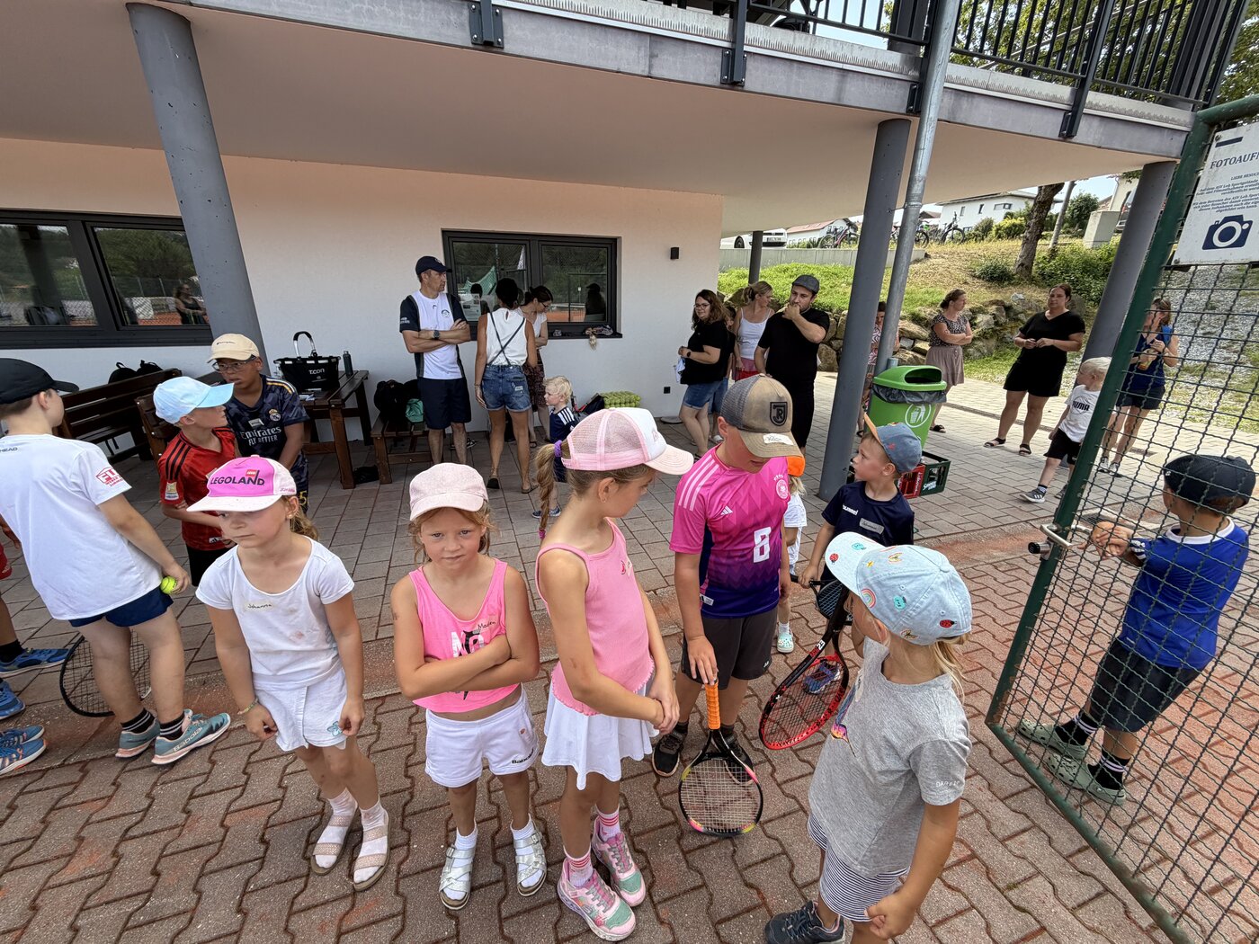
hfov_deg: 102.1
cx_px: 630
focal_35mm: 14
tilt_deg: -19.7
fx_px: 509
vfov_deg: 85.7
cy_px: 472
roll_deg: -0.5
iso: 50
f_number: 2.2
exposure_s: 1/365
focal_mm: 2.22
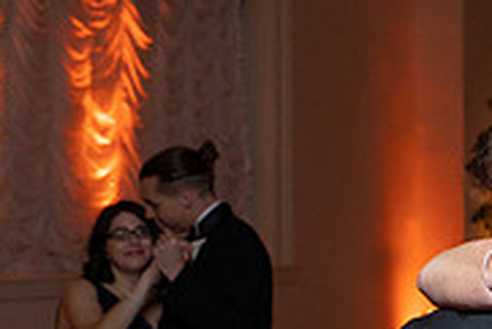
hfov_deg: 15.5
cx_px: 655
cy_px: 271
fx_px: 1710
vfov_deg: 10.9
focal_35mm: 125
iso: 2000
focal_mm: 35
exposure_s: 1/200
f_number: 4
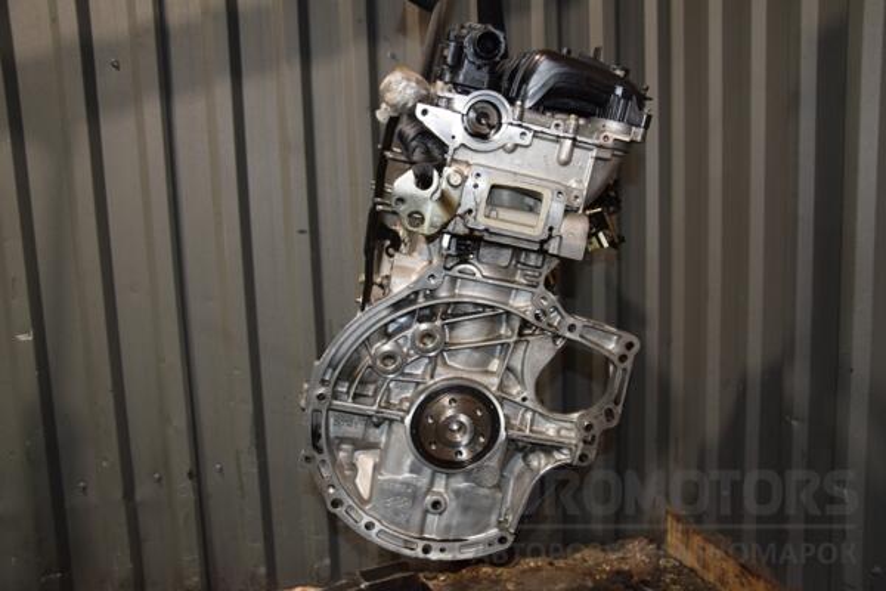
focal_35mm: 32
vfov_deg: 41.7
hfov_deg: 59.5
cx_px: 443
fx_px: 775
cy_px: 296
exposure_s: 1/60
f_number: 5
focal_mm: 21
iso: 800
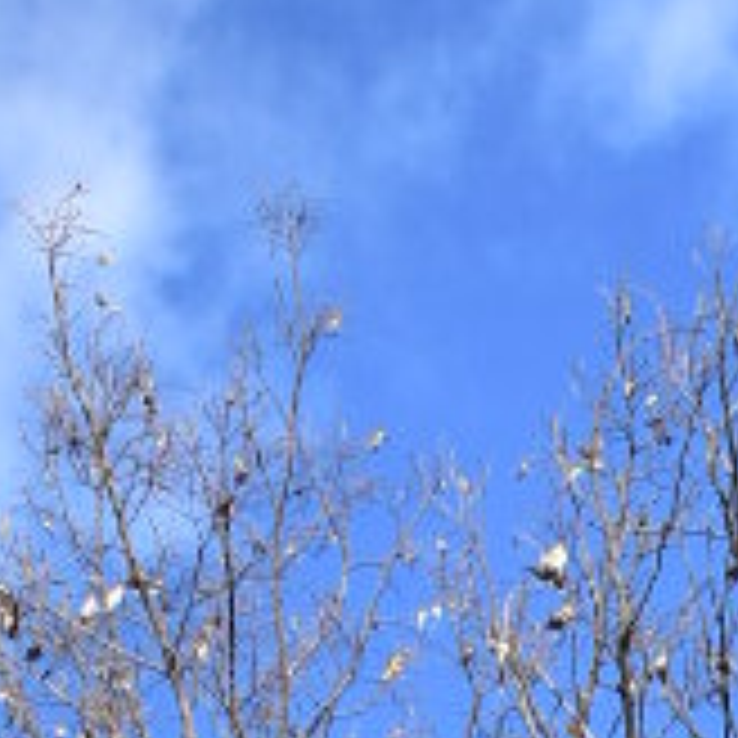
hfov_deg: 9.6
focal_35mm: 176
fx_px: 4245
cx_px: 1188
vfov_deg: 6.9
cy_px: 3172
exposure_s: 1/800
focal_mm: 14
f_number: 4
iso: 125
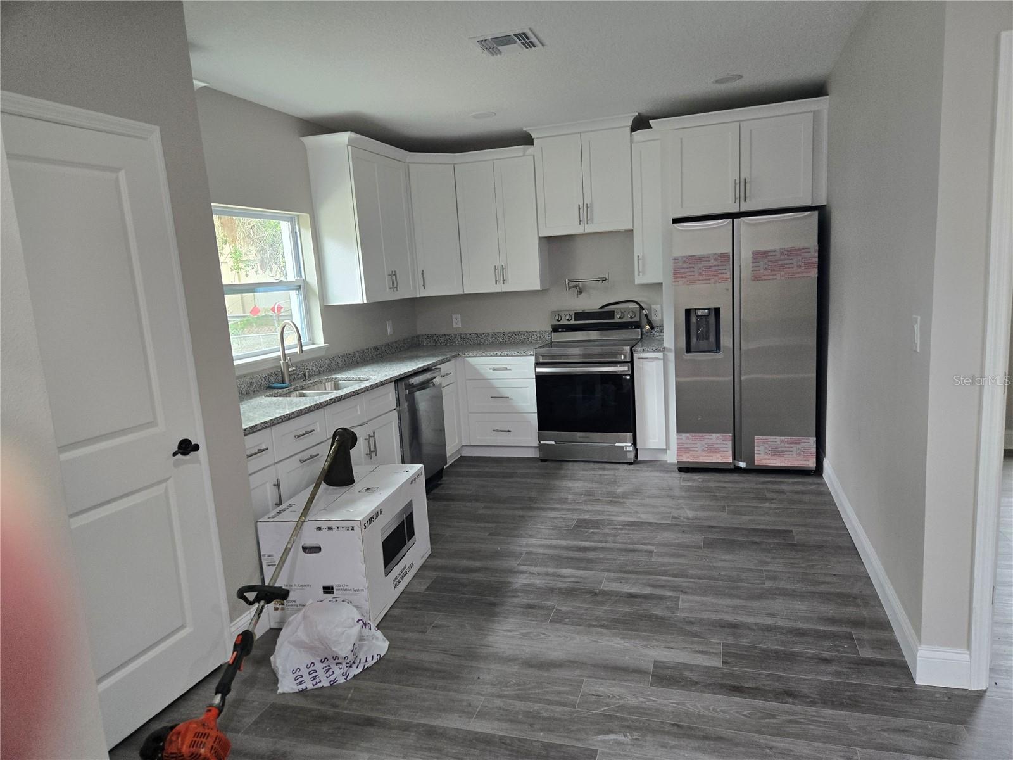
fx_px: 673
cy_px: 380
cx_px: 506
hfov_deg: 73.9
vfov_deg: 58.9
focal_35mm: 23
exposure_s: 1/120
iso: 320
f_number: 1.8
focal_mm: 5.4
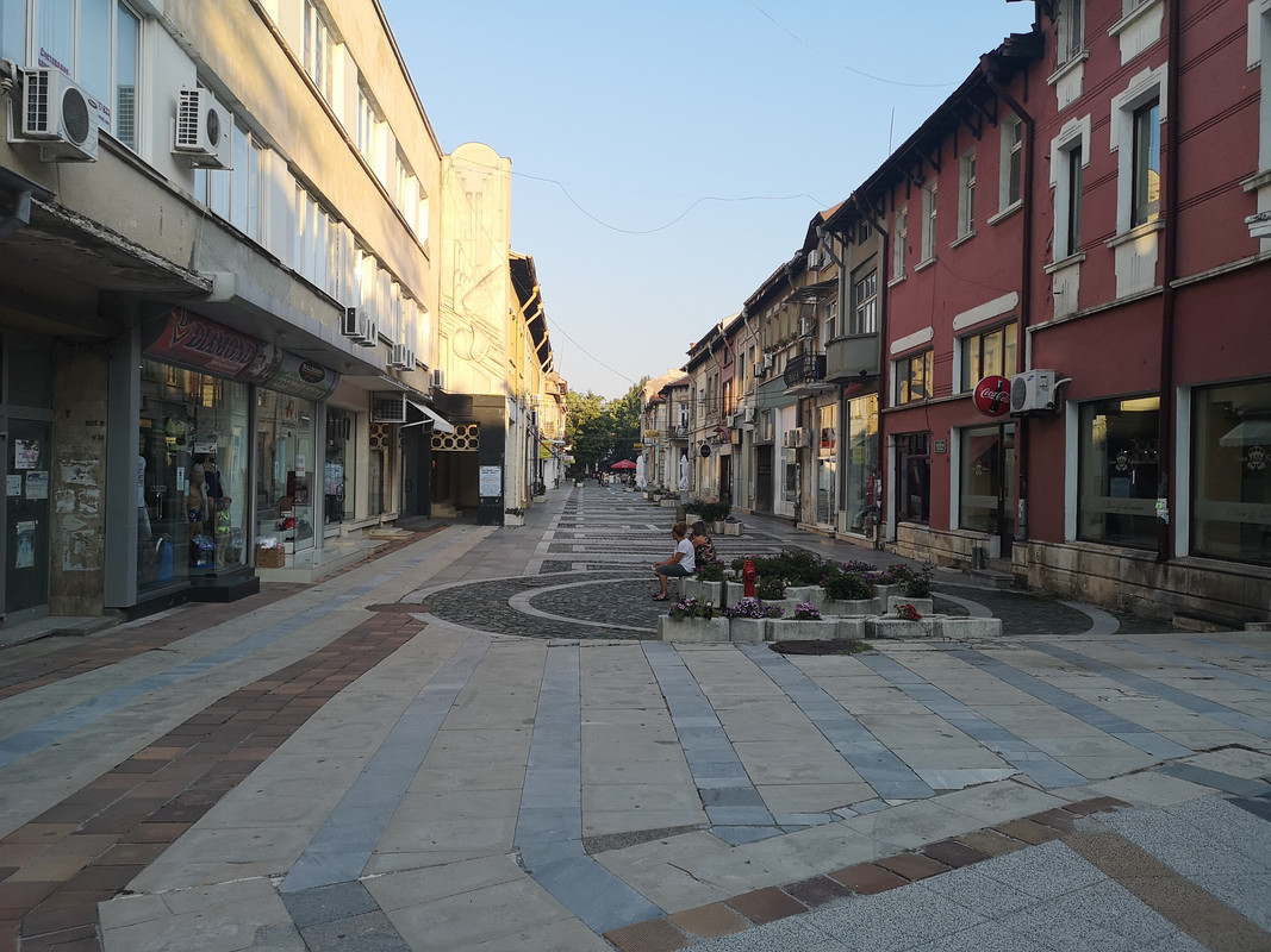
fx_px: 991
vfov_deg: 51.3
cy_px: 476
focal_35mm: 27
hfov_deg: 65.3
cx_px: 636
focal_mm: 3.95
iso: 50
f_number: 1.8
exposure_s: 1/759
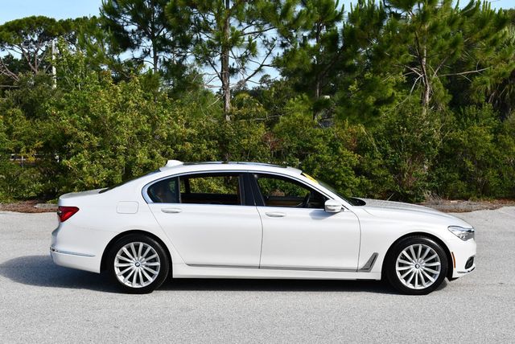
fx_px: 745
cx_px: 258
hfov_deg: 38.2
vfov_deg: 26.0
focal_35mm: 52
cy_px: 172
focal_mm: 26
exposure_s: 1/250
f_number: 8
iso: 140
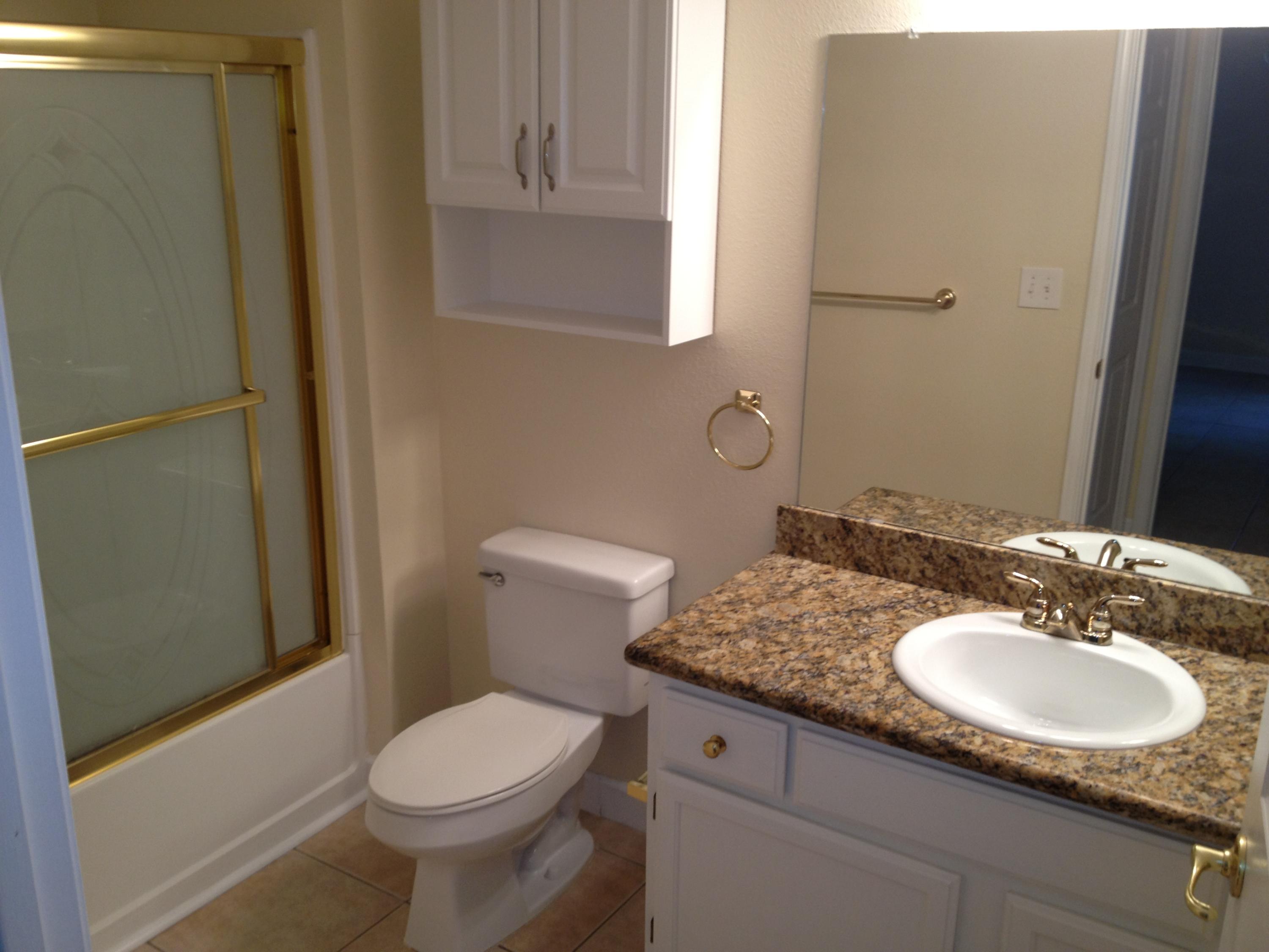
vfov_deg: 40.7
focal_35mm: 35
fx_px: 1283
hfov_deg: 52.6
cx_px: 634
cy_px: 476
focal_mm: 4.28
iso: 64
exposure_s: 1/20
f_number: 2.4
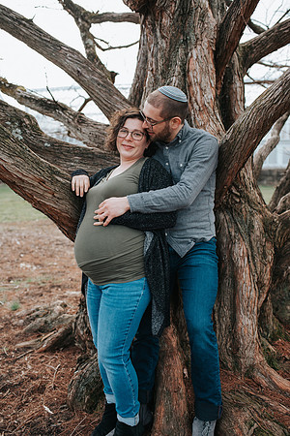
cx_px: 145
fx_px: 423
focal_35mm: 35
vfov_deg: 54.4
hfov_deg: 37.9
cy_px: 218
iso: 720
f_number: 3.2
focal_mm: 35
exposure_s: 1/800
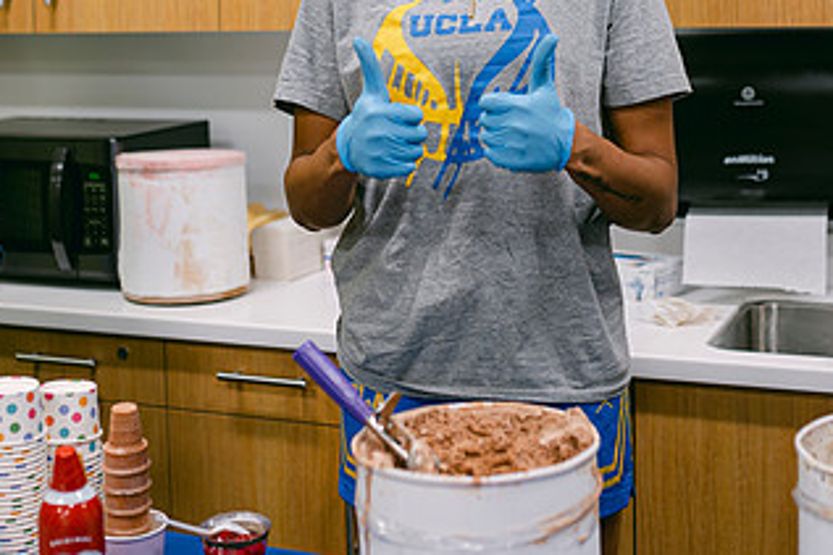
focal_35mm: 64
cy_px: 63
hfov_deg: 31.4
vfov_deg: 20.8
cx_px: 470
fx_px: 1480
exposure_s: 1/125
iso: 125
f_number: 2
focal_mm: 35
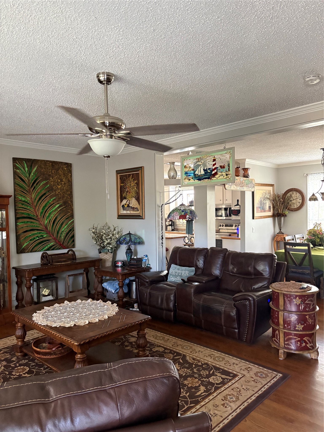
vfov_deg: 67.3
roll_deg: +0.7
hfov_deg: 53.1
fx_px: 324
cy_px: 216
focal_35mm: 26
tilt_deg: -1.4
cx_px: 162
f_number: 1.6
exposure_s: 1/60
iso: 500
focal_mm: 5.96
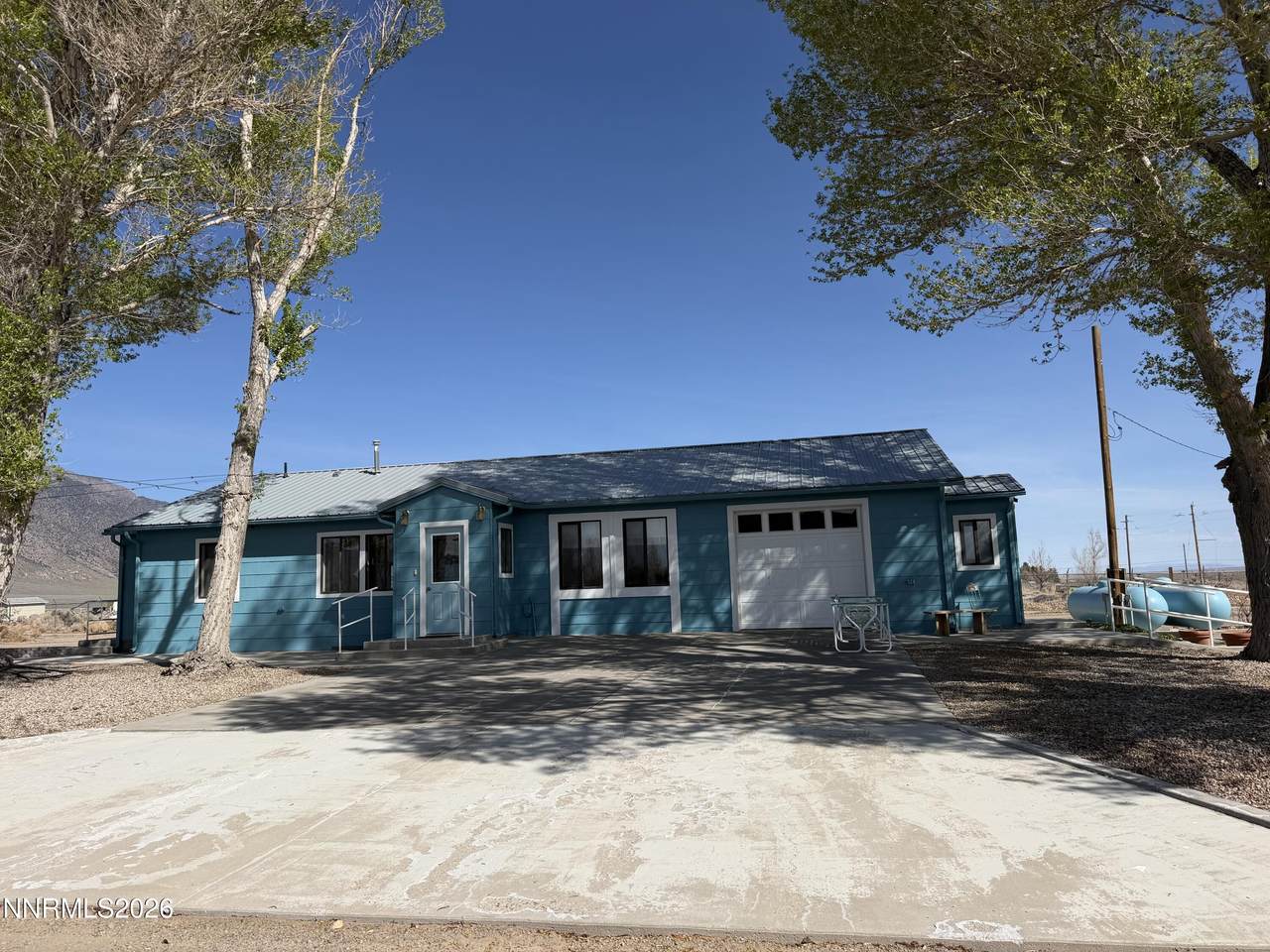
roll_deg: +2.7
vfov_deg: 56.8
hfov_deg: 71.6
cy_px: 476
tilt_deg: +7.1
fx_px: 881
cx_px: 635
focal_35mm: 24
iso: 80
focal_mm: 6.76
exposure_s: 1/8130
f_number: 1.78
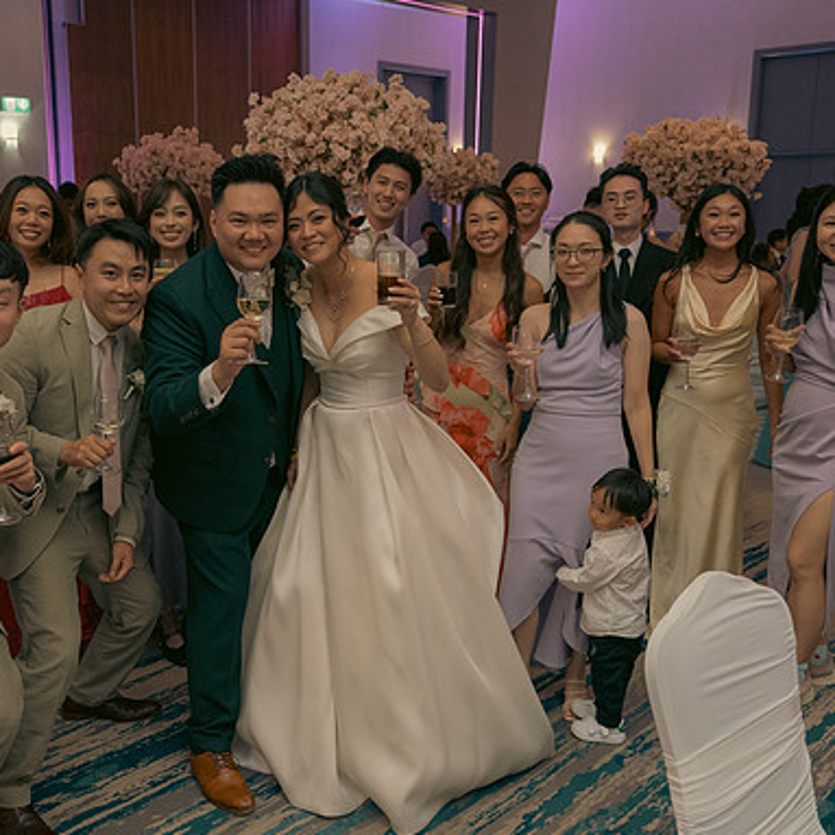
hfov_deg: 45.8
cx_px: 334
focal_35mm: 36
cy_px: 420
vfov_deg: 46.0
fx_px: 982
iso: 2500
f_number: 3.5
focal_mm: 28
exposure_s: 1/160
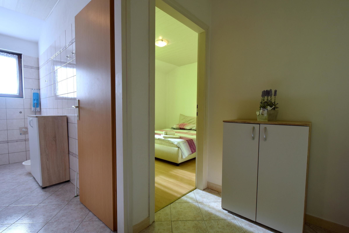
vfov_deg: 77.3
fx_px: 145
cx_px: 174
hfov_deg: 100.4
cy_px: 116
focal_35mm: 15
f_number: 5.6
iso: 400
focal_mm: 10
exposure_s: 1/125
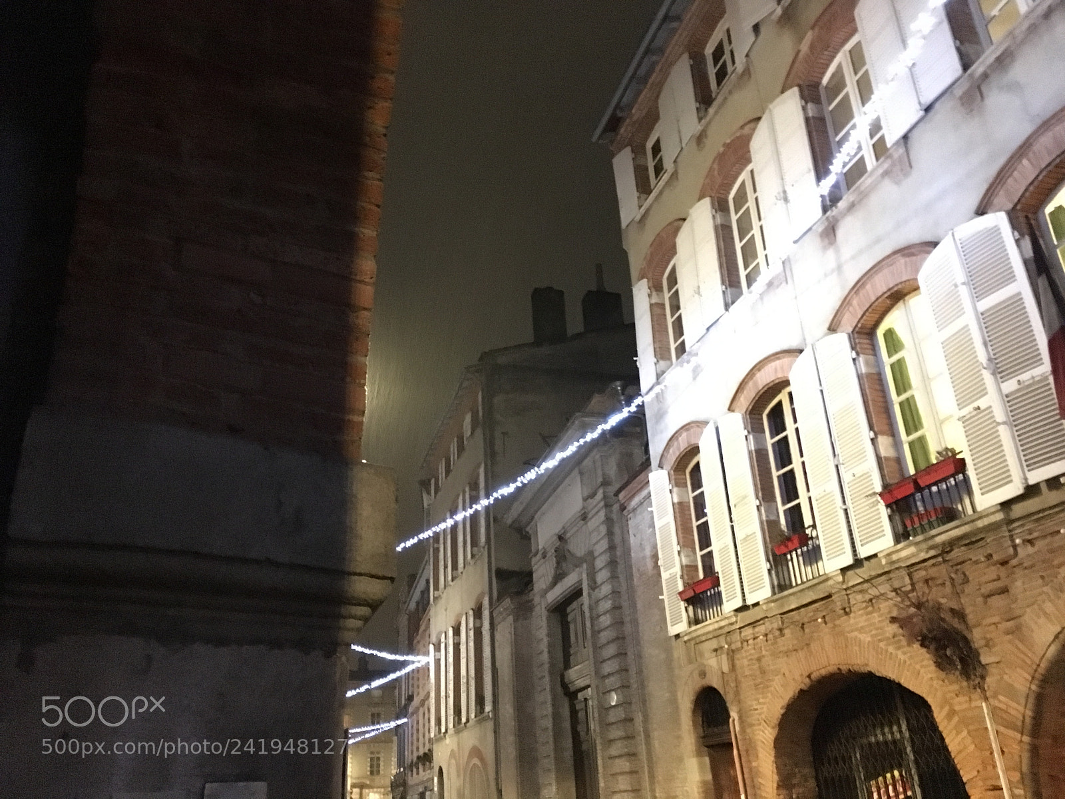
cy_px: 400
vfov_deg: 48.2
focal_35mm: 29
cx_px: 532
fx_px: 892
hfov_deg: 61.7
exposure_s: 1/17
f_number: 2.2
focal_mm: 4.15
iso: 2000
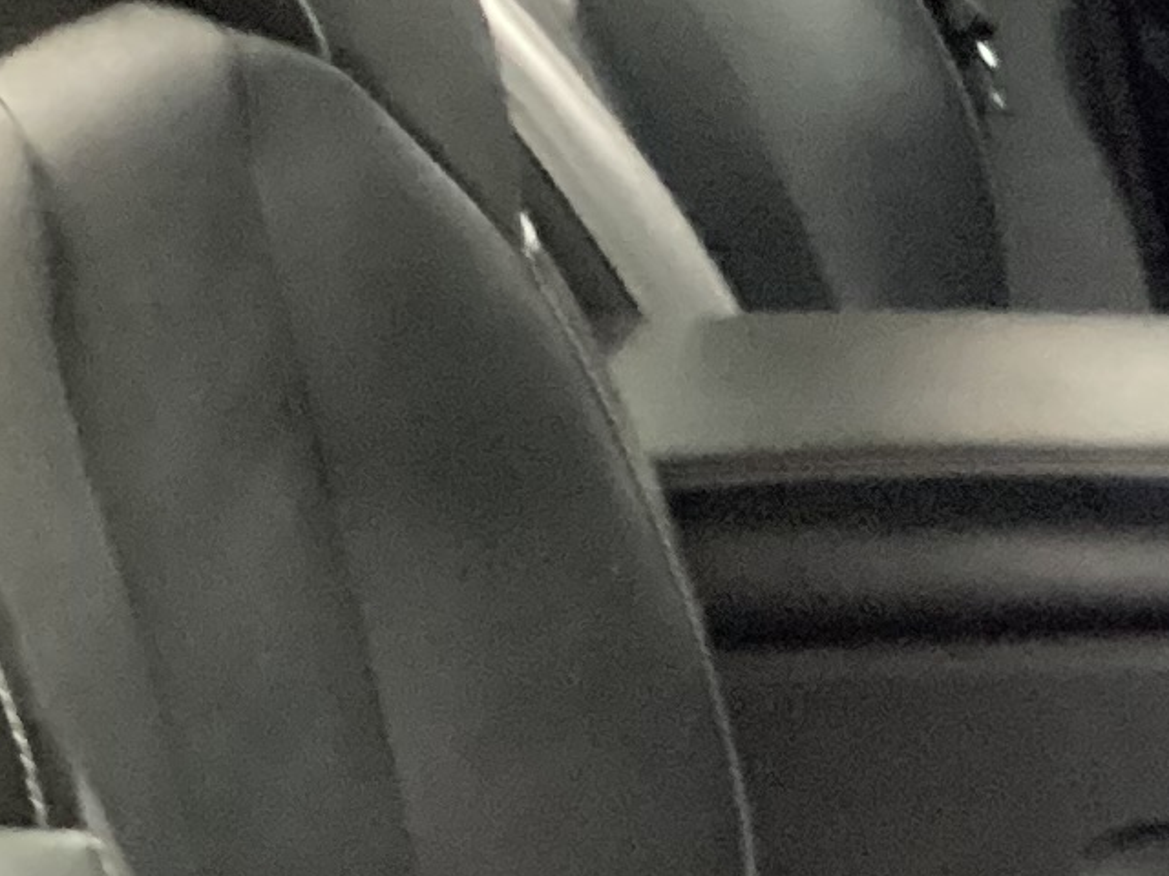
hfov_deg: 11.6
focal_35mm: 158
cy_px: 679
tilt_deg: -23.0
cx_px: 2102
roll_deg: +0.6
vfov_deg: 9.4
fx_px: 5336
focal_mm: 3.3
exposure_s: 1/17
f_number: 2.4
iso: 640
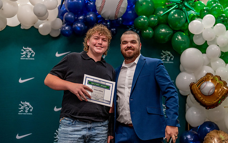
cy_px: 80
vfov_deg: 23.1
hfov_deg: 36.3
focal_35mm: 56
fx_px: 348
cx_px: 114
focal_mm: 50
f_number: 1.2
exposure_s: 1/320
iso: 800
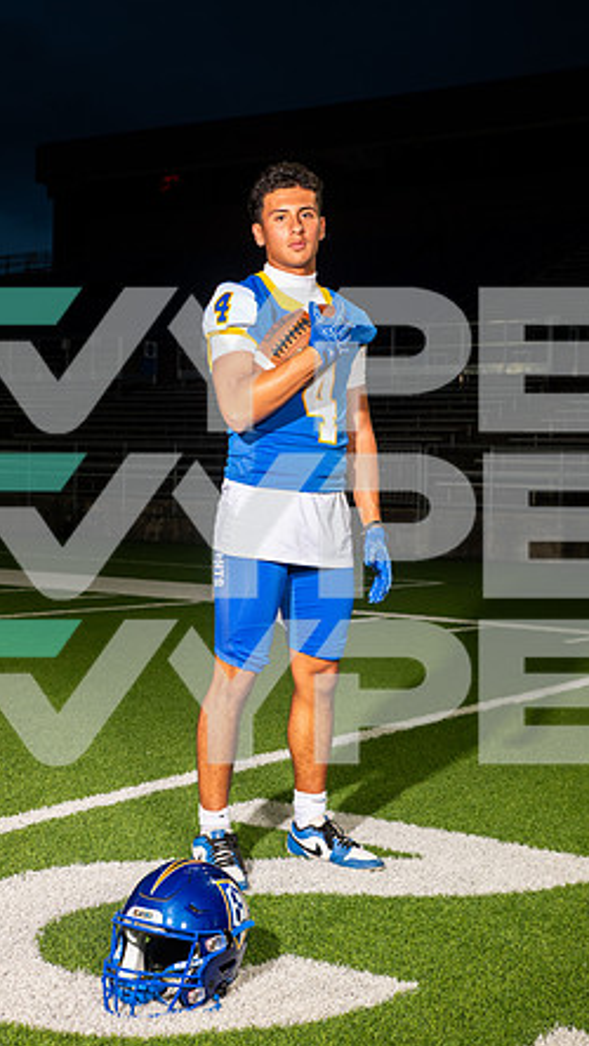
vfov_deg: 40.6
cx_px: 292
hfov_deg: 23.5
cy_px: 528
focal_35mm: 51
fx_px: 1415
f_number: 7.1
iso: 800
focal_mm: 48
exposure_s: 1/320
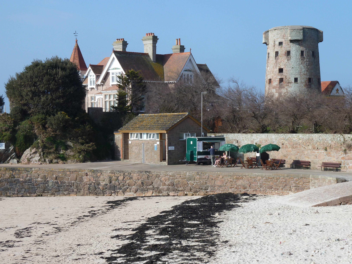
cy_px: 132
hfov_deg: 23.6
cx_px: 176
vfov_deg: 17.8
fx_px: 844
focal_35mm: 83
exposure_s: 1/400
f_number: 4.5
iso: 80
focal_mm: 13.7
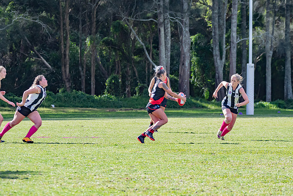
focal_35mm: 349
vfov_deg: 3.9
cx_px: 162
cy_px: 108
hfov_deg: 5.9
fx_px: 2843
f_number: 6.3
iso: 800
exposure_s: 1/1600
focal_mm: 210
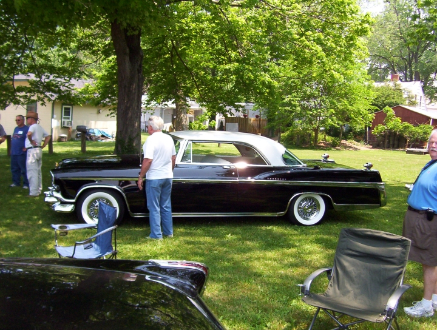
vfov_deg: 39.8
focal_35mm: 36
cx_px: 218
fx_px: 456
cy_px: 165
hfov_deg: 51.2
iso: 100
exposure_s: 1/650
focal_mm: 5.54
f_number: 2.76
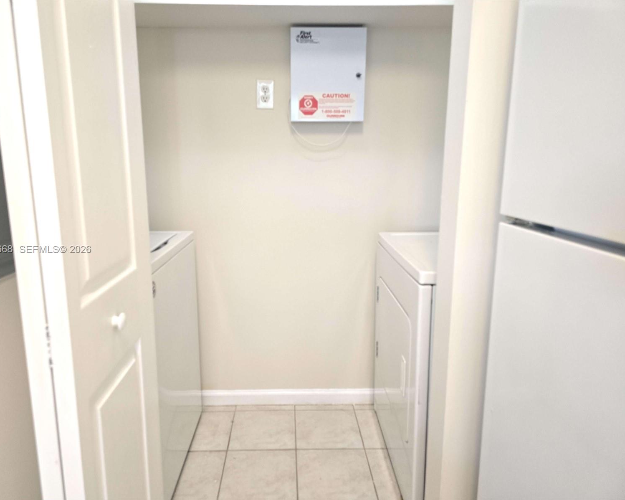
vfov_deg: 58.8
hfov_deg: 70.2
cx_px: 295
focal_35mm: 24
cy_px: 250
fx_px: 444
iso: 400
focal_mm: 6.3
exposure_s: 1/120
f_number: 1.7
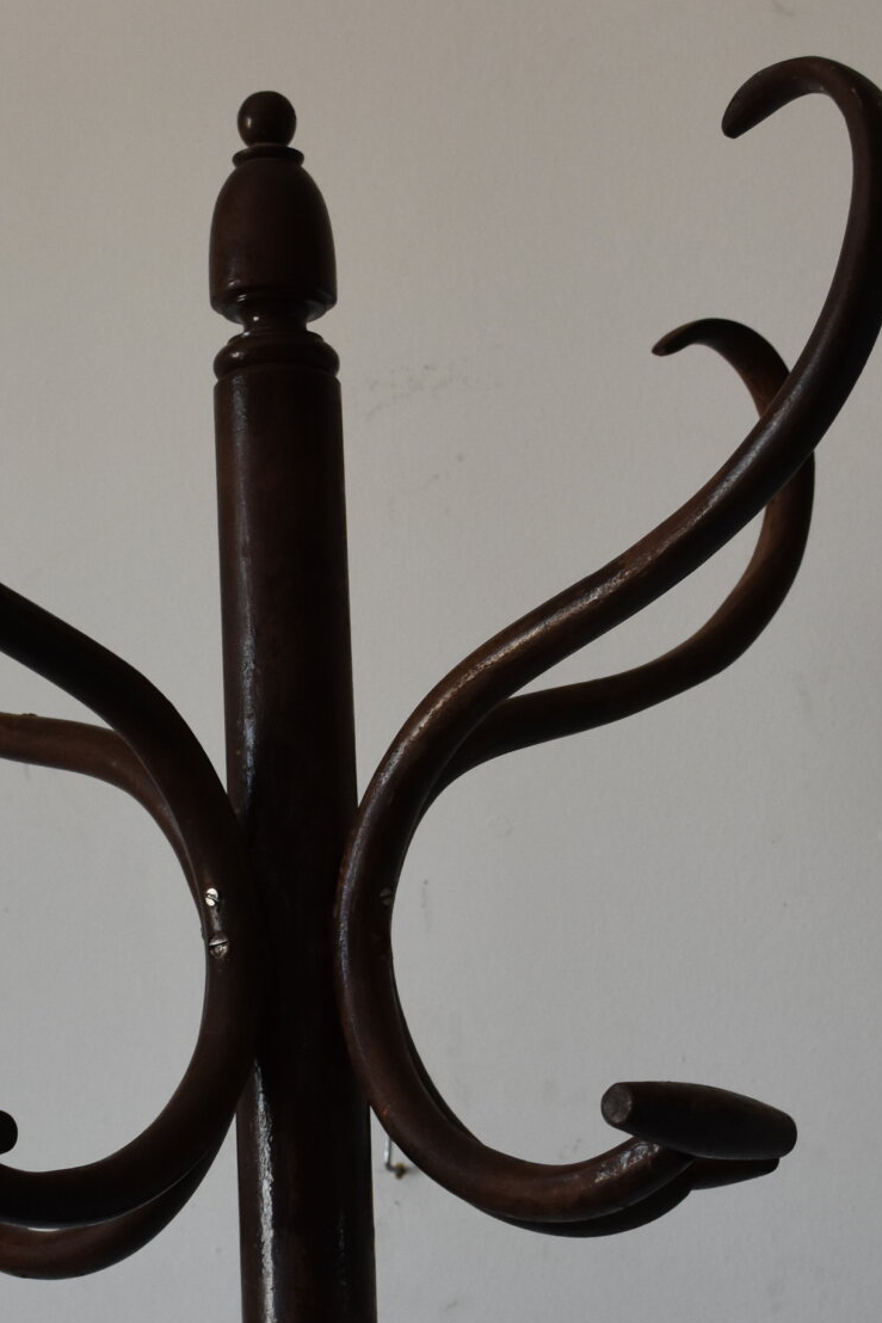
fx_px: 3821
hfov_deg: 13.2
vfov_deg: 19.6
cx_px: 301
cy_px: 806
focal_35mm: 104
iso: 800
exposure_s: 1/125
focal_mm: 30
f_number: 5.6
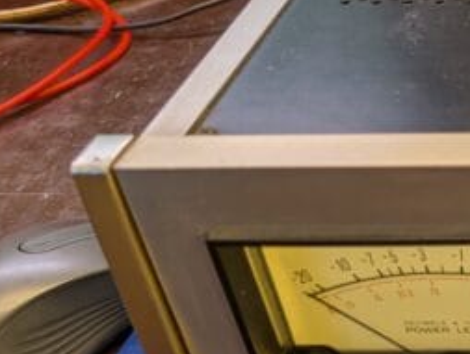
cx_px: 934
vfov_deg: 15.3
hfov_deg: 15.9
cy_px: 166
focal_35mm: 97
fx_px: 1320
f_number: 1.68
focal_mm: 6.9
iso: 22
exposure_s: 1/266
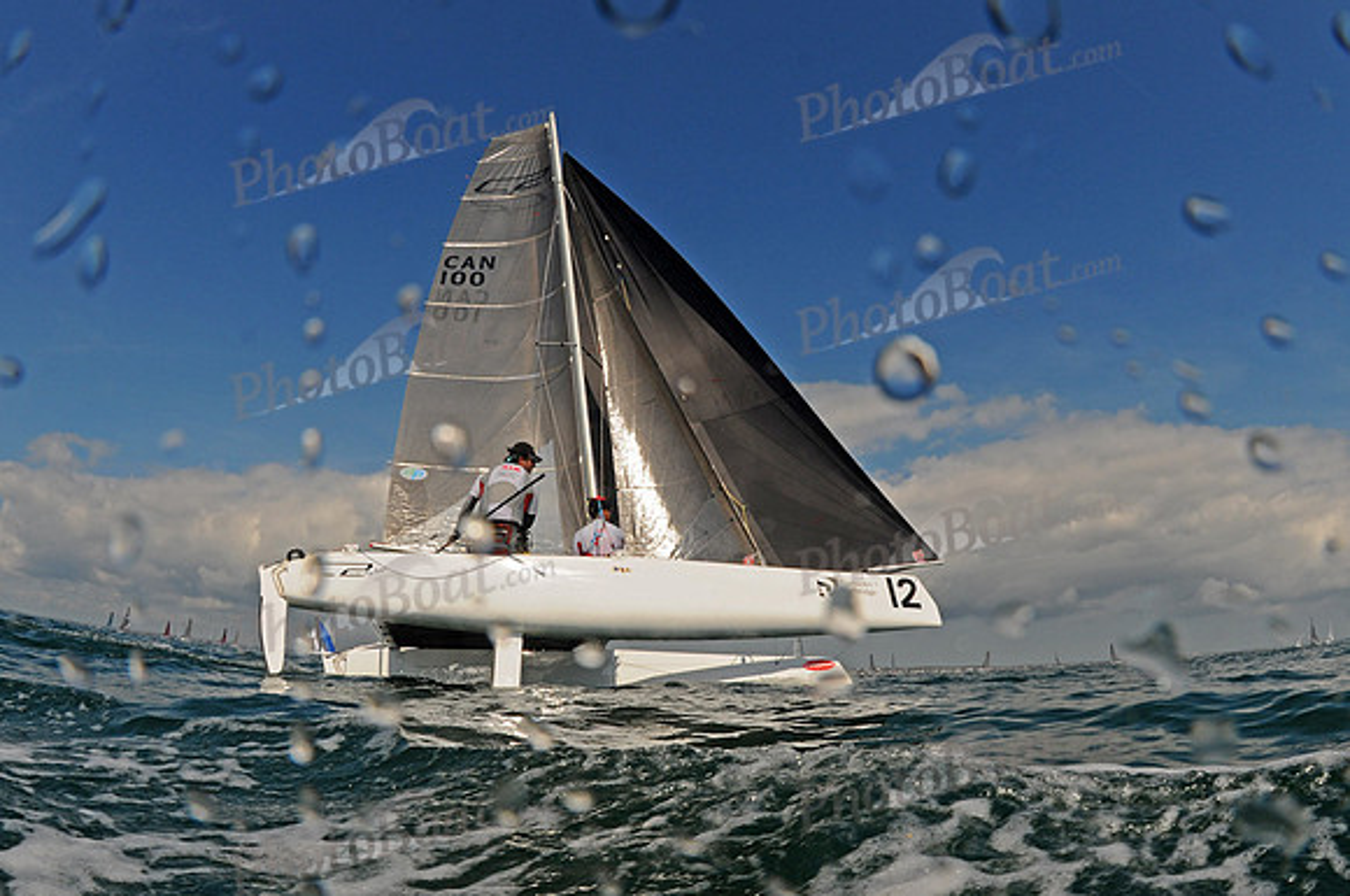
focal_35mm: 16
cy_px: 448
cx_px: 675
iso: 200
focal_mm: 10.5
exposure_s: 1/500
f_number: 14
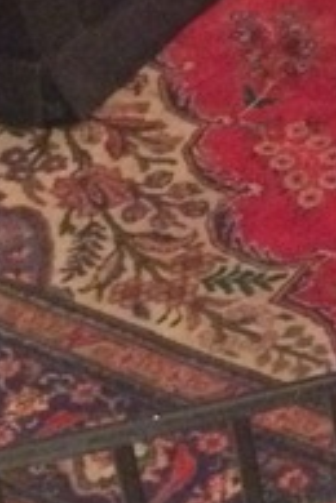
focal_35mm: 158
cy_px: -273
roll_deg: +0.2
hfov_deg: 7.7
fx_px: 2212
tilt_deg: -29.7
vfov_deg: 12.3
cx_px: 969
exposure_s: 1/17
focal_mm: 4.15
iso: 800
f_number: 2.2
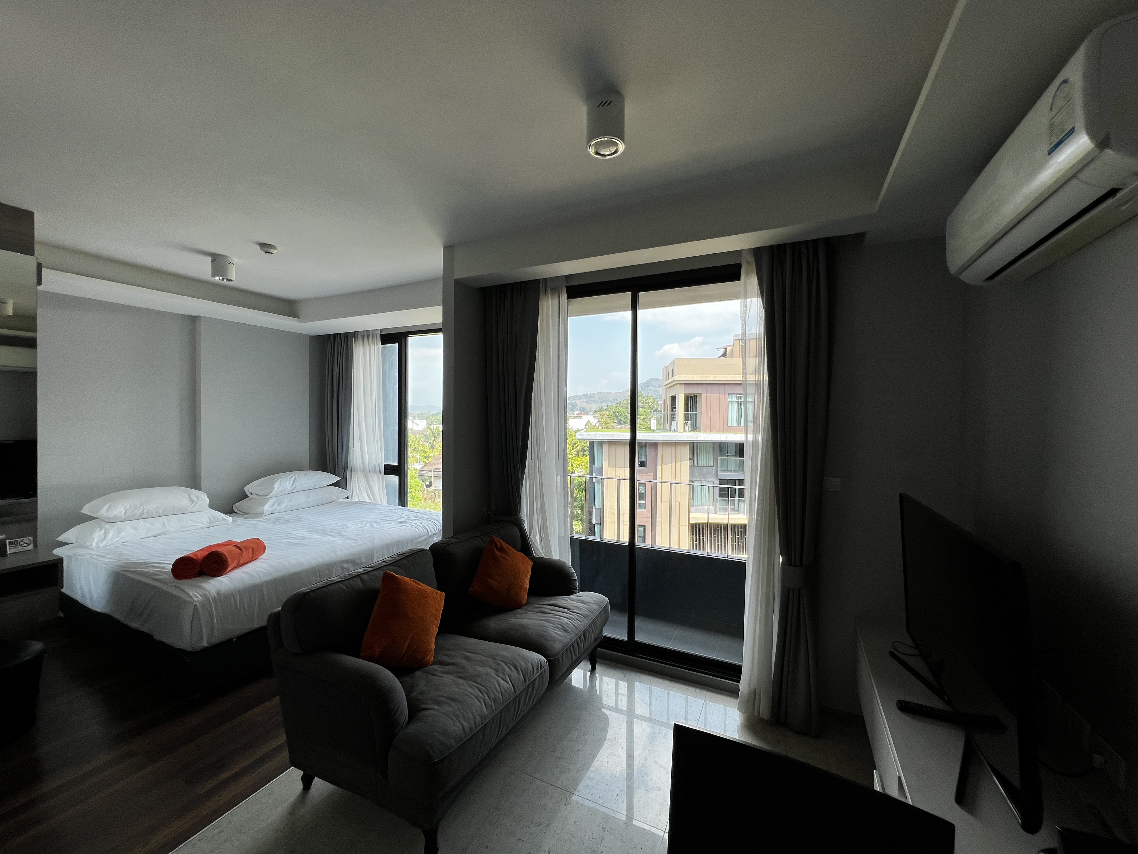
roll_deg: -0.2
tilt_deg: -1.9
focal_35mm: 13
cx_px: 569
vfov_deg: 89.9
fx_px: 427
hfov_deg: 106.2
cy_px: 427
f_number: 1.8
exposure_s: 1/315
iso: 32
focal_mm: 1.57
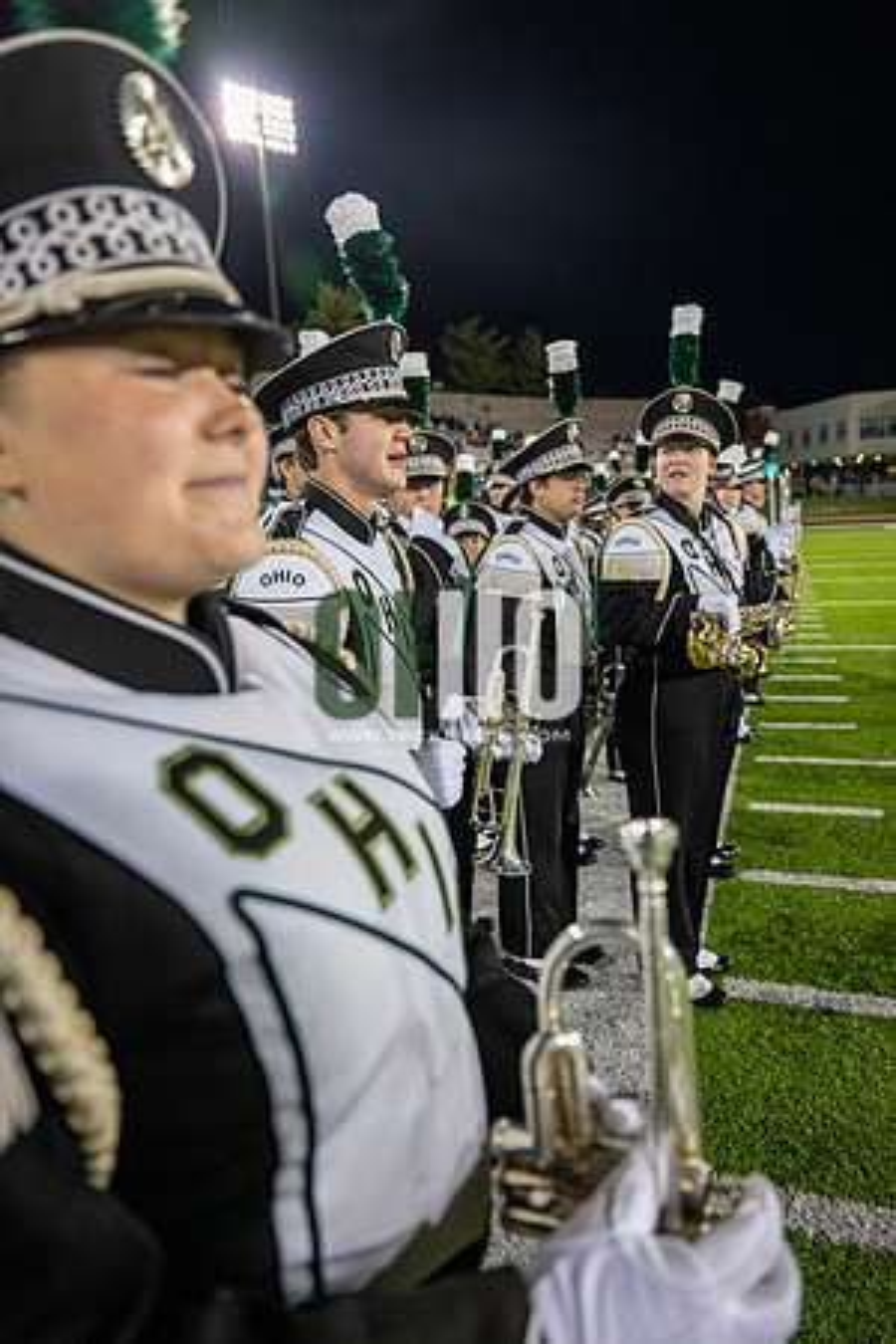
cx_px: 448
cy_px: 672
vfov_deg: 73.7
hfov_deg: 53.1
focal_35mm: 24
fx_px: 896
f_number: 3.2
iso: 1250
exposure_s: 1/500
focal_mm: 24
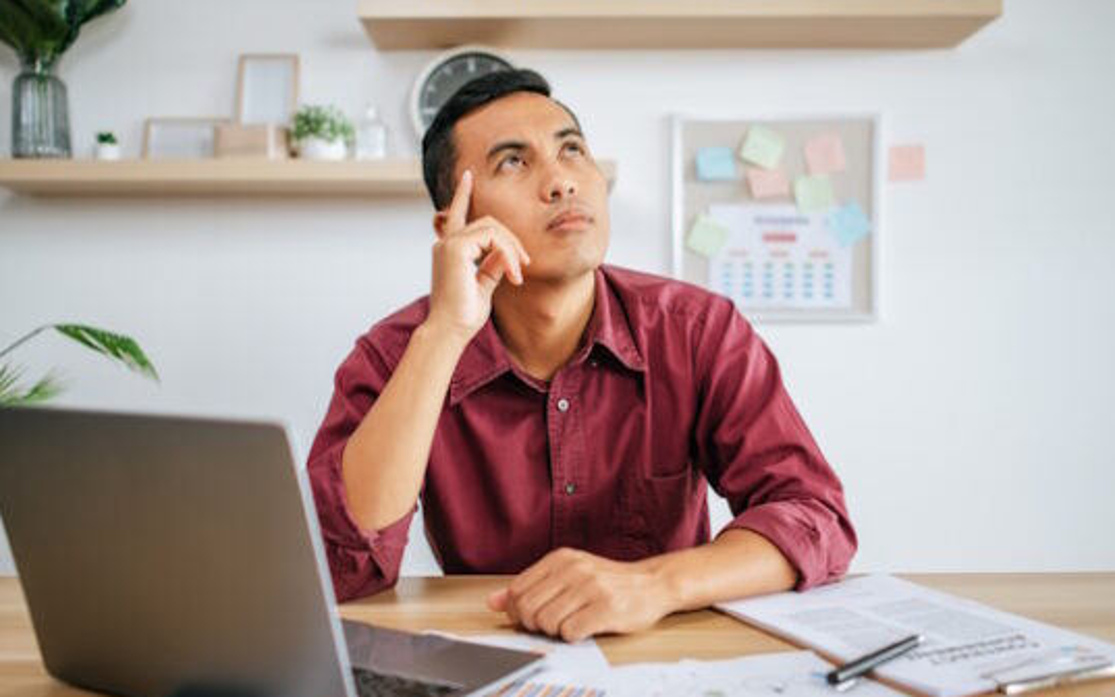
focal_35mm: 34
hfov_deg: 56.7
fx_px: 1033
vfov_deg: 37.3
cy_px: 390
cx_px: 563
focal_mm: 28
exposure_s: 1/200
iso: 200
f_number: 1.8
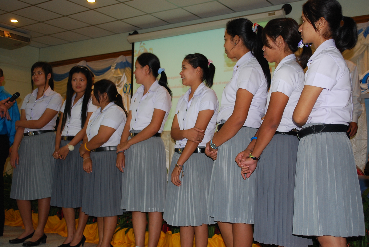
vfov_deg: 32.0
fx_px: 431
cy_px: 124
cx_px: 184
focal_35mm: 42
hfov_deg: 46.3
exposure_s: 1/30
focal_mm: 28
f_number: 4.5
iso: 400
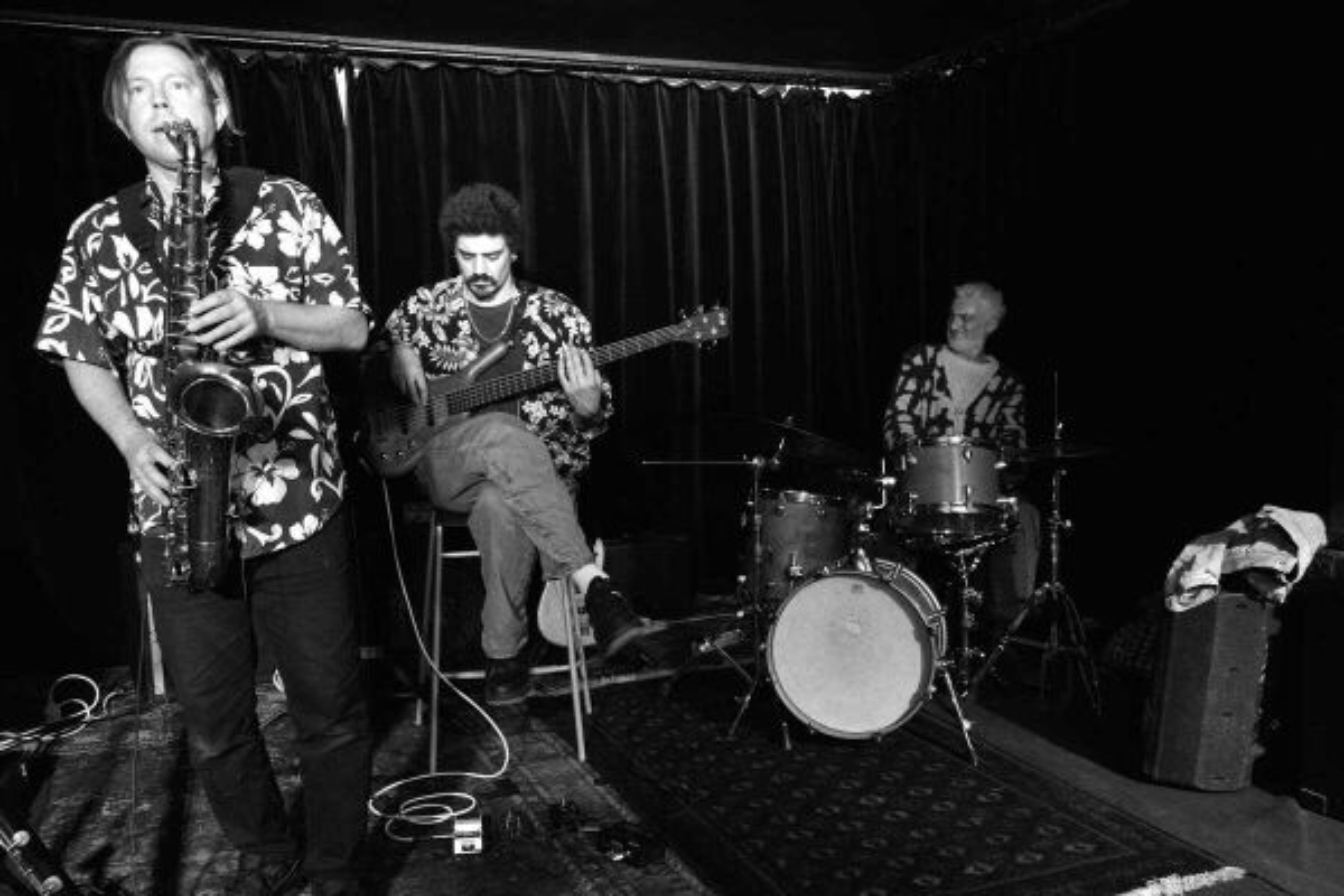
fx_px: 1157
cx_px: 672
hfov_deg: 60.3
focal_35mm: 31
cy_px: 448
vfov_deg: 42.3
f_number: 5
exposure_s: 1/60
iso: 8000
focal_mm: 20.5
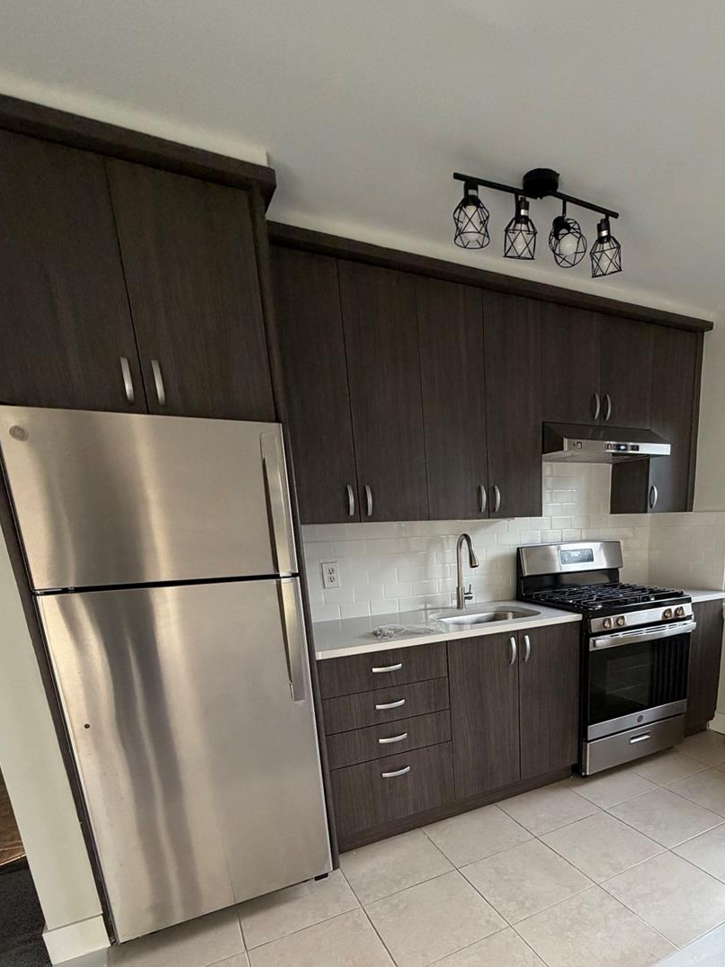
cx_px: 496
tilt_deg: -15.9
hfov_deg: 63.9
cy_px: 672
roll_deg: -0.3
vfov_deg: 78.1
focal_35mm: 20
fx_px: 559
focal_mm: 2.22
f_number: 2.2
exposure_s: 1/121
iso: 250
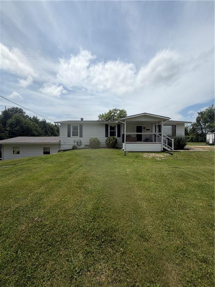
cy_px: 144
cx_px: 108
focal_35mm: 14
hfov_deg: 85.7
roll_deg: -0.2
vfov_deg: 102.1
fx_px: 116
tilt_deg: -1.0
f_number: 2.2
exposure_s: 1/1211
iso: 20
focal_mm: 2.22
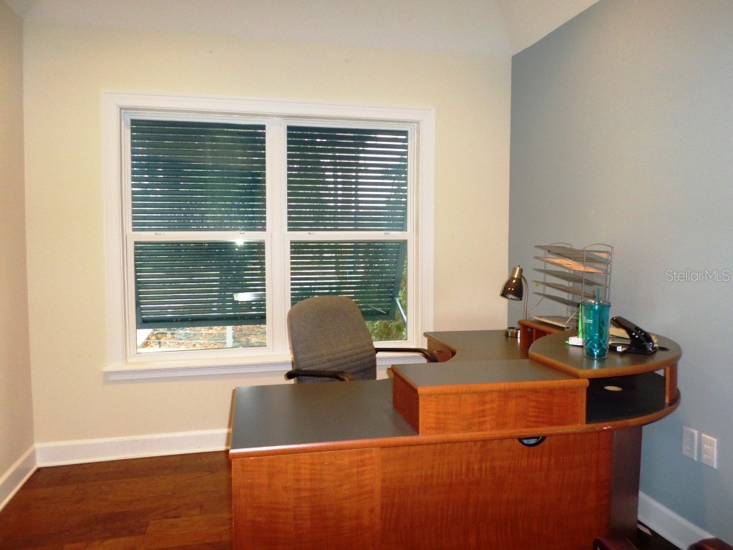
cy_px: 275
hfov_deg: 69.4
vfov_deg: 54.9
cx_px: 366
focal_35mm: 25
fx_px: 529
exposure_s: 1/30
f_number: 2.5
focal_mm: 4.5
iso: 200
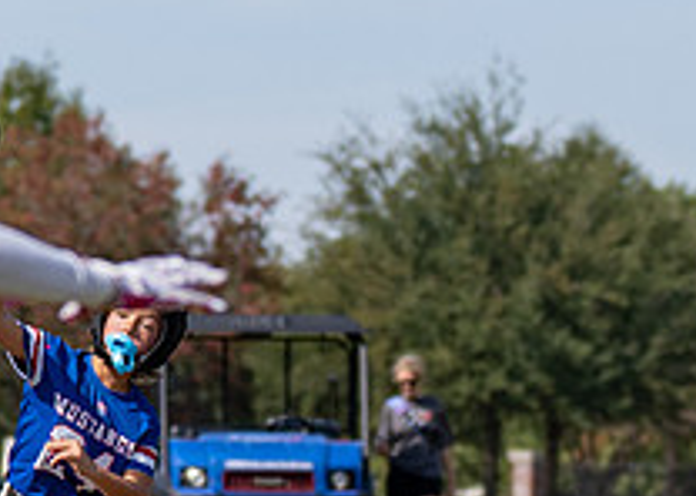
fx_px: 10167
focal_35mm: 515
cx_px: 59
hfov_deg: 3.9
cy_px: 368
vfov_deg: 2.8
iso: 100
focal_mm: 79
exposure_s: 1/1600
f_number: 2.8
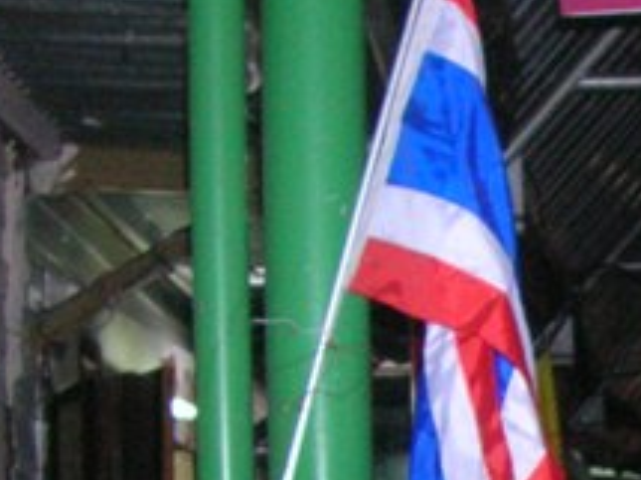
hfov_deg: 14.3
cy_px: 669
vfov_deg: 11.0
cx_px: 912
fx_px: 2406
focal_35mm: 130
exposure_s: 1/60.1
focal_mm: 5.8
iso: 200
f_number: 2.8
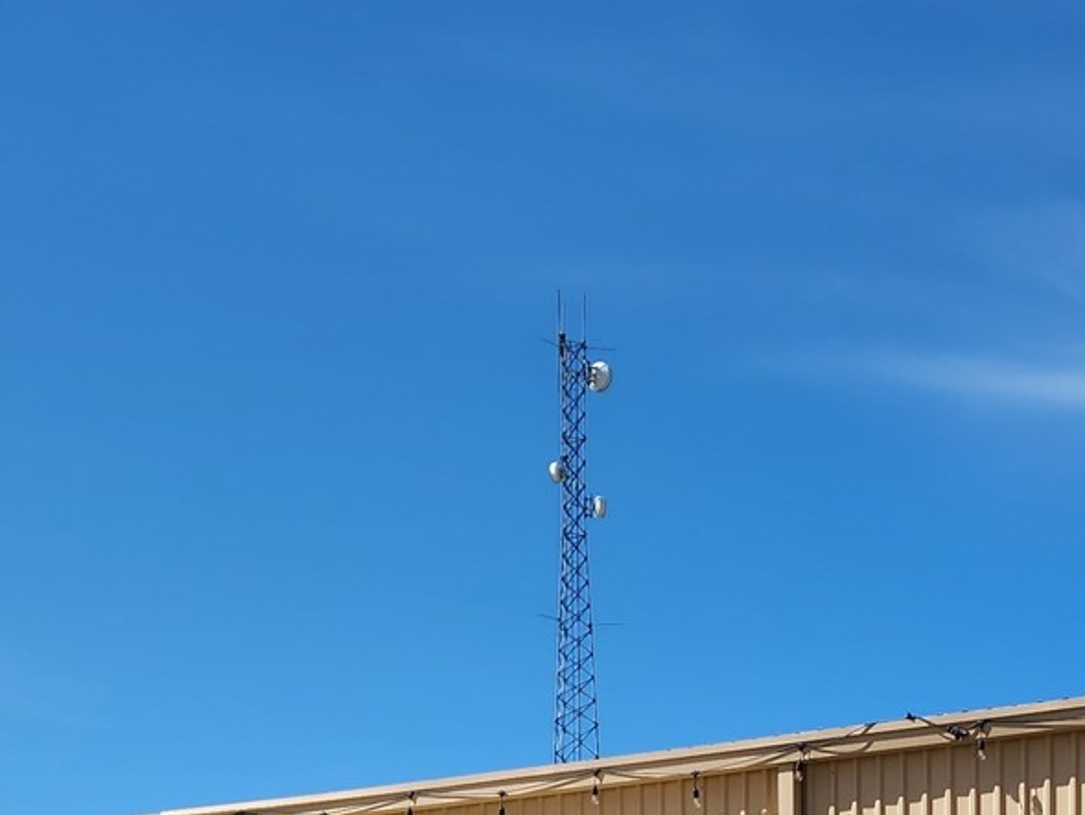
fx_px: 2508
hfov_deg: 24.2
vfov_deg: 17.0
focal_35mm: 80
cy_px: 1145
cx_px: 809
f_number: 1.8
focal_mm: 6.4
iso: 12
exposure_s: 1/1167
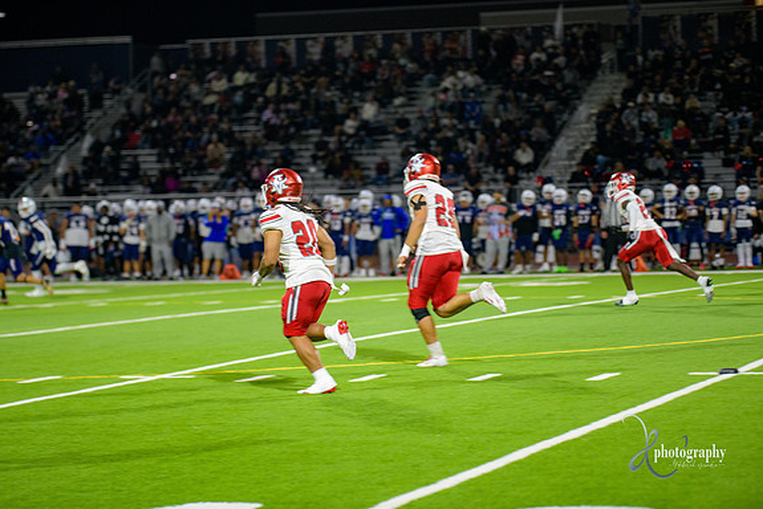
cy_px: 255
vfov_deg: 11.3
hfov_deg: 16.9
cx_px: 380
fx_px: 2566
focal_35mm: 121
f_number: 2.8
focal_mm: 120
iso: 2000
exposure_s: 1/250
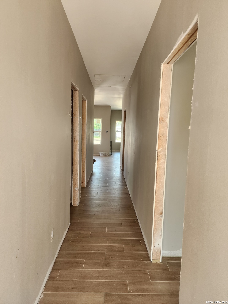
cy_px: 152
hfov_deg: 58.9
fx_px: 202
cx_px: 114
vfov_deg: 73.9
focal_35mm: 23
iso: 125
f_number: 1.8
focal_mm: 6.4
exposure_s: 1/180
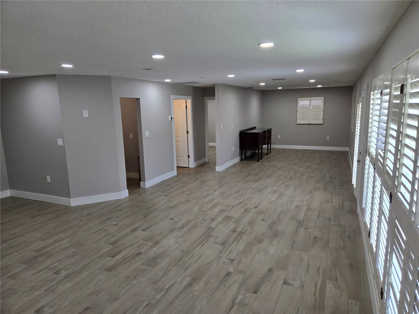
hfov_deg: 73.9
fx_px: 278
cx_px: 210
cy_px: 157
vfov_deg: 58.9
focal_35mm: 23
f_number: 1.8
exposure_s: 1/120
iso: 64
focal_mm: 5.4
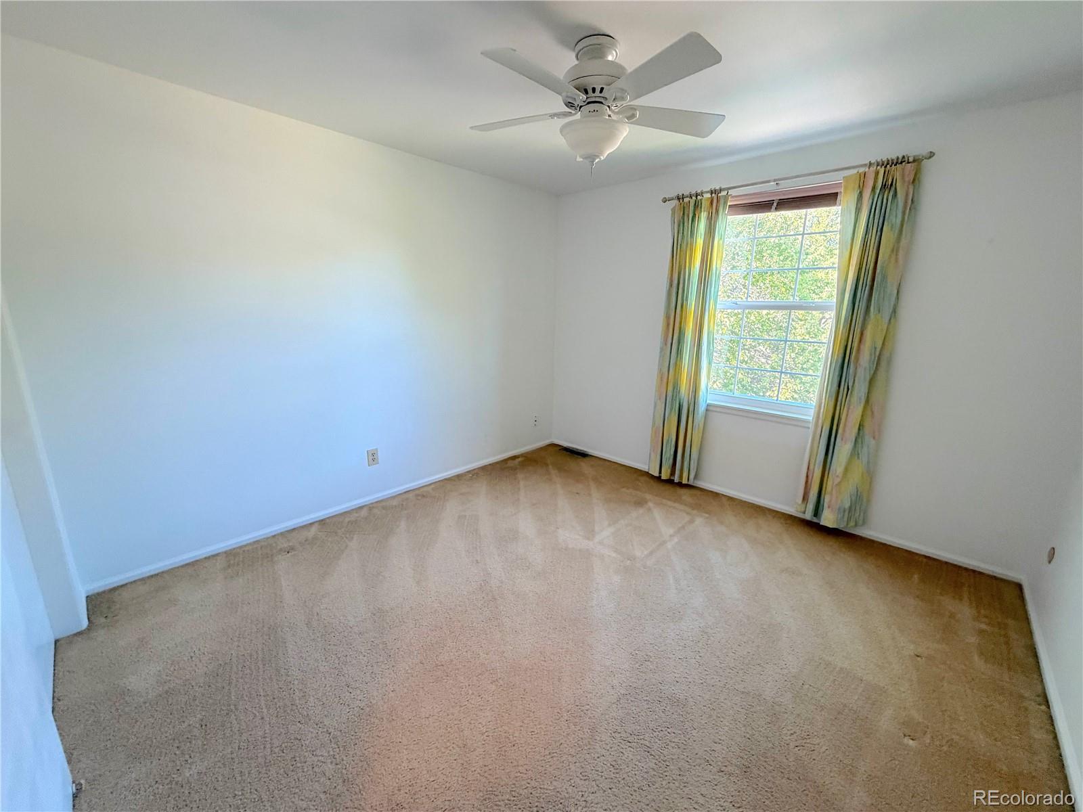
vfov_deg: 85.7
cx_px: 542
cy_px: 406
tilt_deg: -13.6
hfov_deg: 102.1
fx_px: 438
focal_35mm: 14
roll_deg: -1.8
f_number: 2.2
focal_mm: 2.22
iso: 320
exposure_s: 1/60
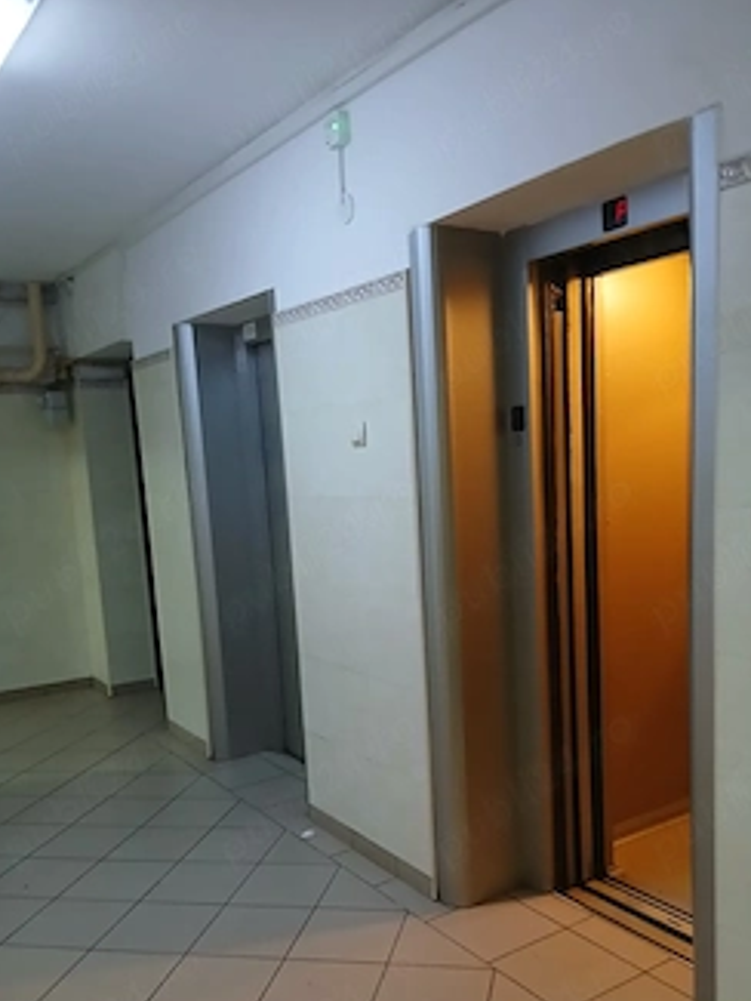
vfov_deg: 56.3
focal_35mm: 32
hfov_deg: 44.1
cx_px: 425
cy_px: 604
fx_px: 925
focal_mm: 3.98
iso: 500
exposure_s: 1/20
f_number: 1.8
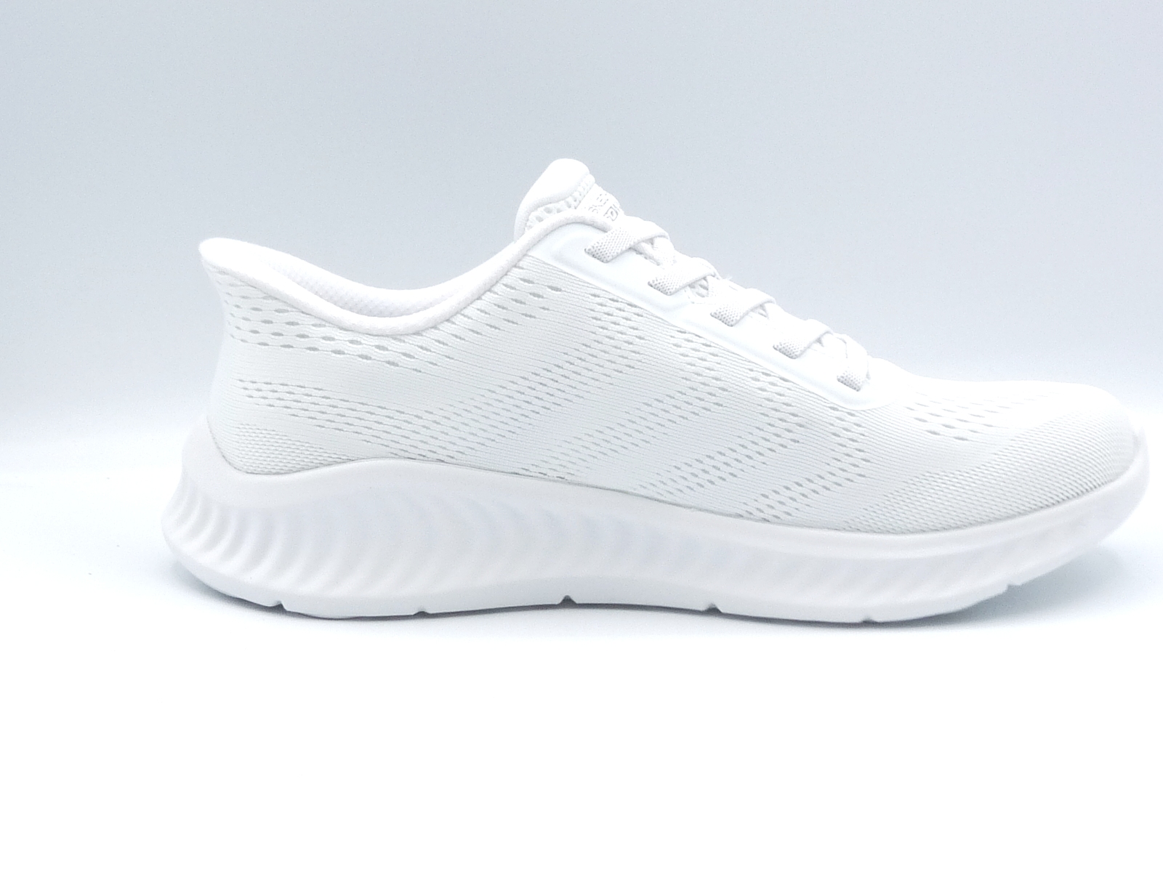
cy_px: 436
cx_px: 582
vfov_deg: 26.6
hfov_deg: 34.9
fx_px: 1848
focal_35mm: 55
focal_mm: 5.5
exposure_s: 1/200
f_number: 5.6
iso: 100
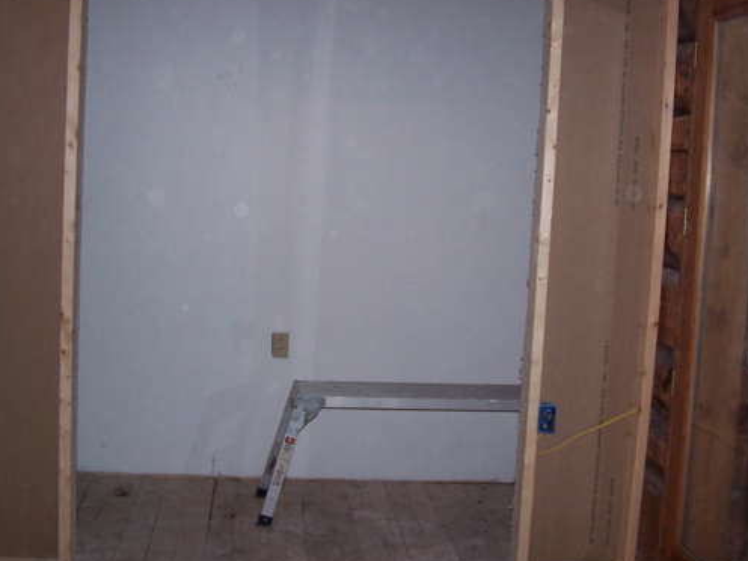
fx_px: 1059
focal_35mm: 49
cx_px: 418
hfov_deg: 38.9
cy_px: 267
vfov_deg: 29.7
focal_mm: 6.3
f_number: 2.8
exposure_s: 1/60
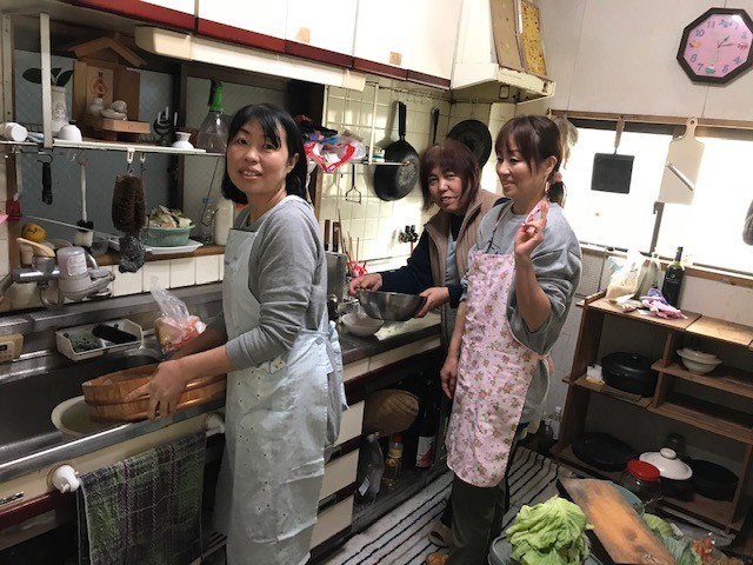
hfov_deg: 63.4
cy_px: 282
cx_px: 376
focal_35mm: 28
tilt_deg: -13.1
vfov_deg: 49.7
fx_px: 609
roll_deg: -5.2
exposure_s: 1/15
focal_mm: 3.99
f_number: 1.8
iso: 80
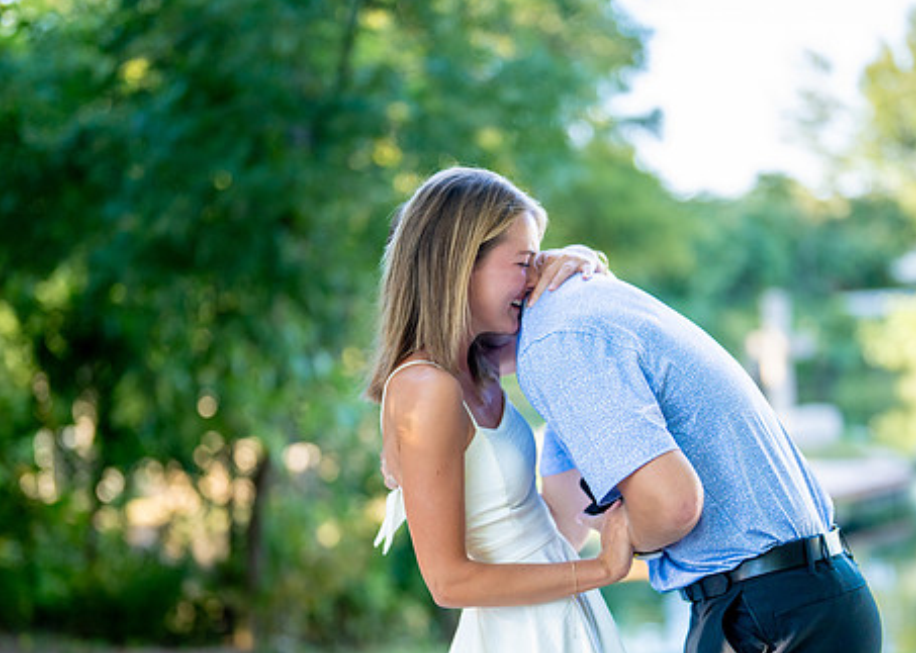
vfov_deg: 19.8
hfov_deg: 27.5
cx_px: 520
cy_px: 413
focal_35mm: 72
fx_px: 1872
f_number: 1.2
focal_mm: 50
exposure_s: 1/1600
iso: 320
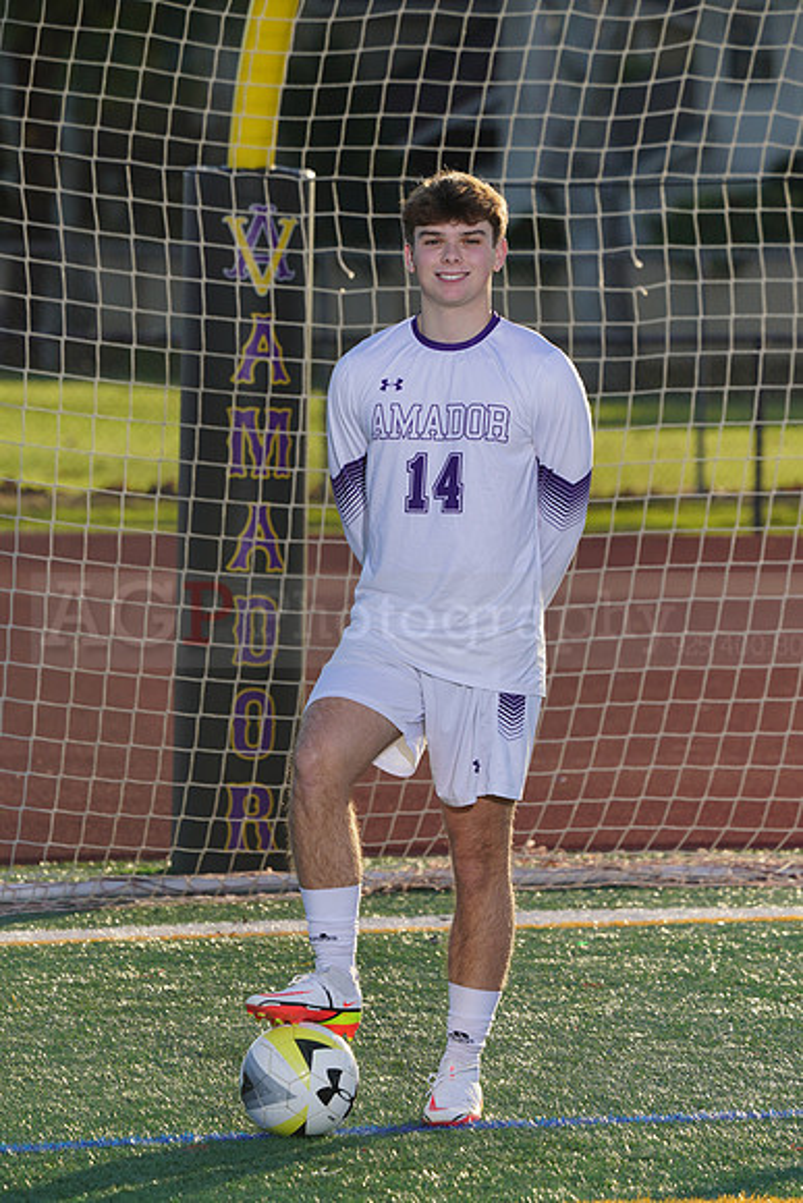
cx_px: 402
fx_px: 9429
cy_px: 602
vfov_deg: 7.3
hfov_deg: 4.9
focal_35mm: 282
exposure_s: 1/200
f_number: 9
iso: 100
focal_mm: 282
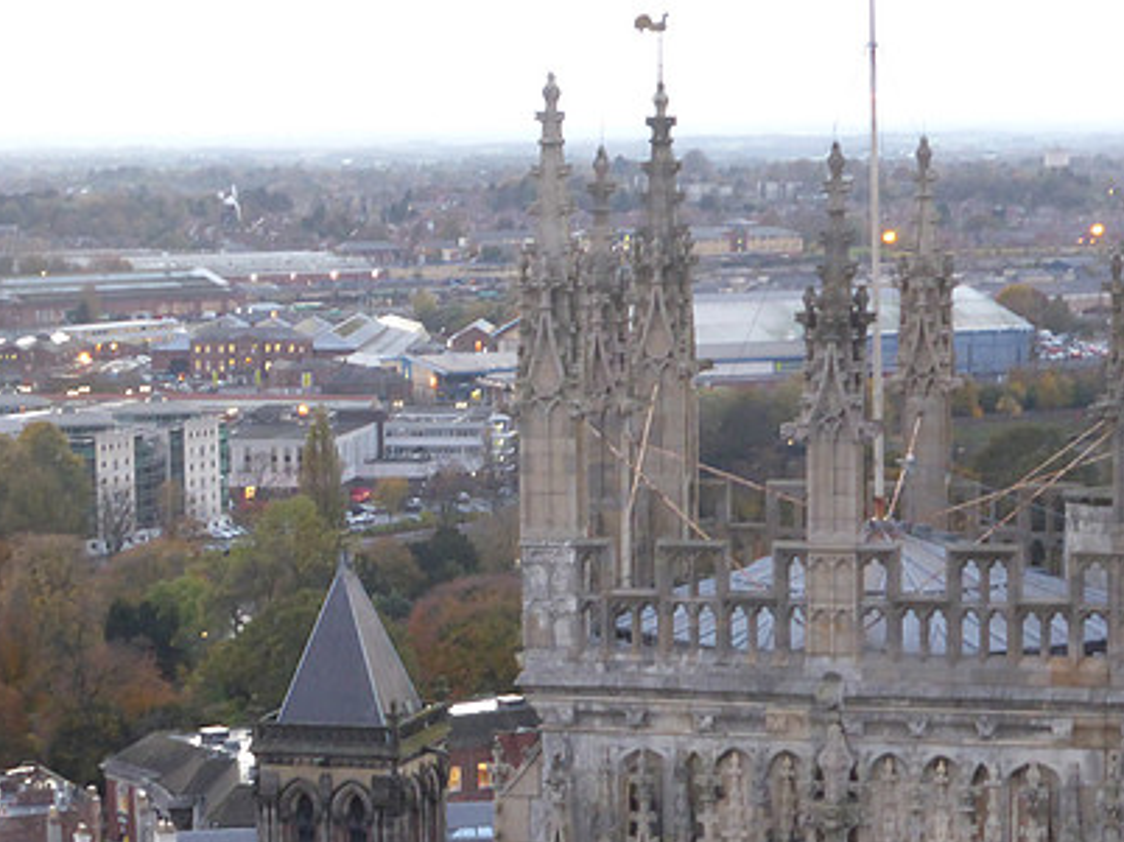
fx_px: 3699
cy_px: 538
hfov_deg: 17.3
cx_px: 459
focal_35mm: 114
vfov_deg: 13.0
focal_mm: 13.3
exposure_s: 1/8
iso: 400
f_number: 5
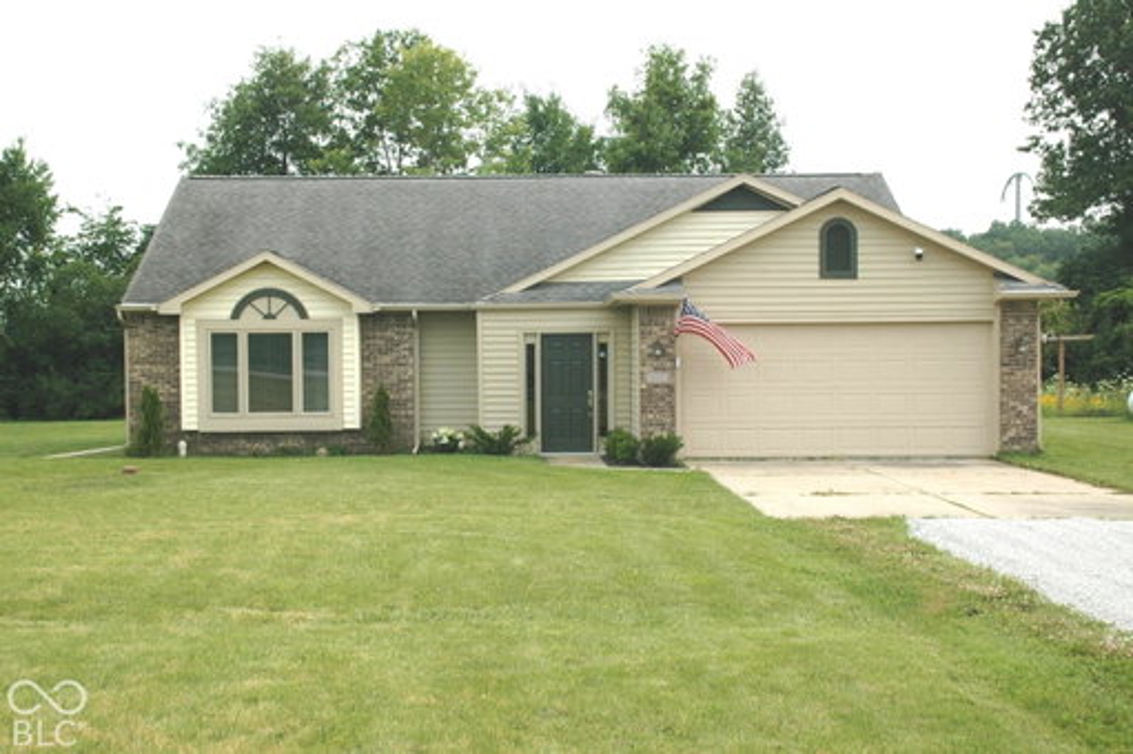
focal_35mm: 52
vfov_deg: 25.7
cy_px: 377
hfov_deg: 37.9
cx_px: 566
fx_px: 1651
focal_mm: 35
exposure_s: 1/320
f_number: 9
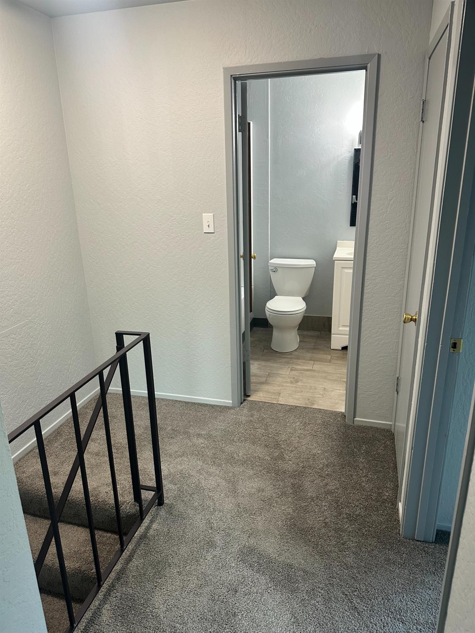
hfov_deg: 56.8
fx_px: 439
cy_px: 316
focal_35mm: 24
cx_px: 238
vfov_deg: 71.6
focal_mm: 6.86
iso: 200
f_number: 1.78
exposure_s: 1/60
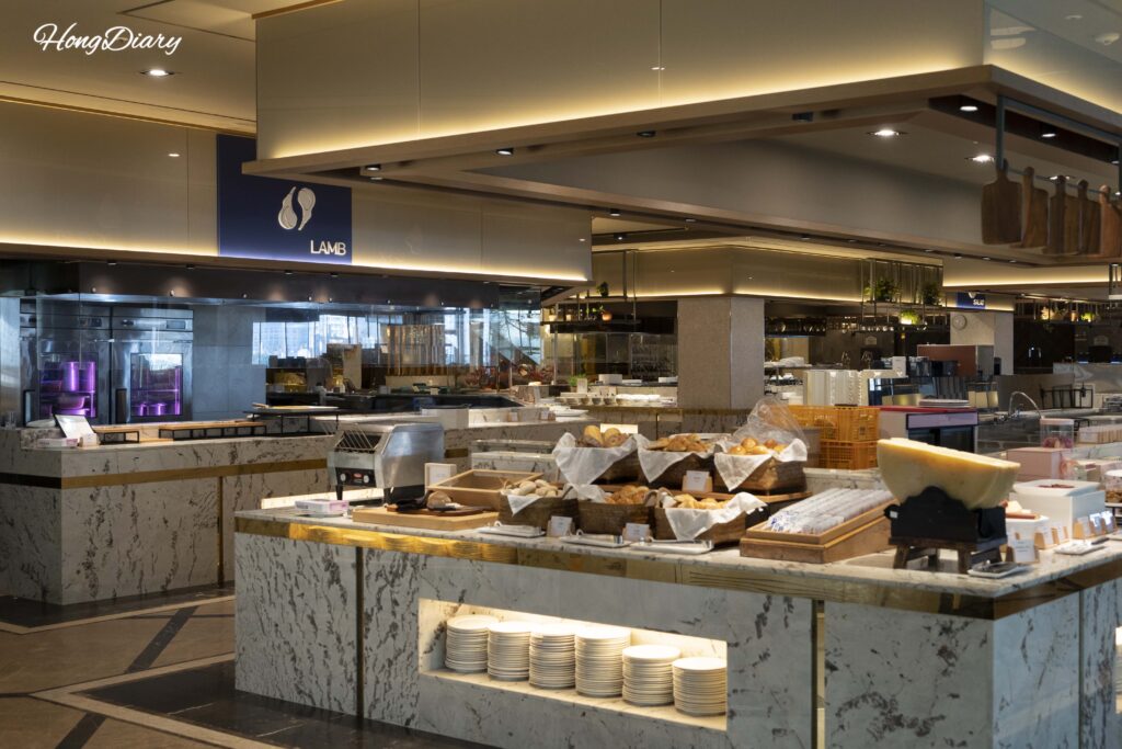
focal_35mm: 46
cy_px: 374
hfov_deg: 42.7
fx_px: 1434
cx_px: 561
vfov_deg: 29.3
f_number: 5.6
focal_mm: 46
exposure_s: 1/160
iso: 1600
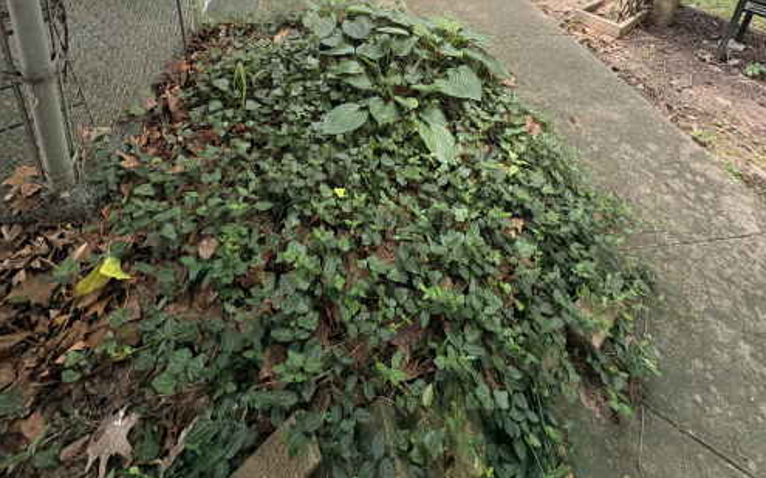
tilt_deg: -21.3
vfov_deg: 48.5
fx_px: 417
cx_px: 385
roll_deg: -3.9
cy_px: -5
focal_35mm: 20
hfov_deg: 85.1
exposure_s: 1/99
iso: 80
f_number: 2.2
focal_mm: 2.22
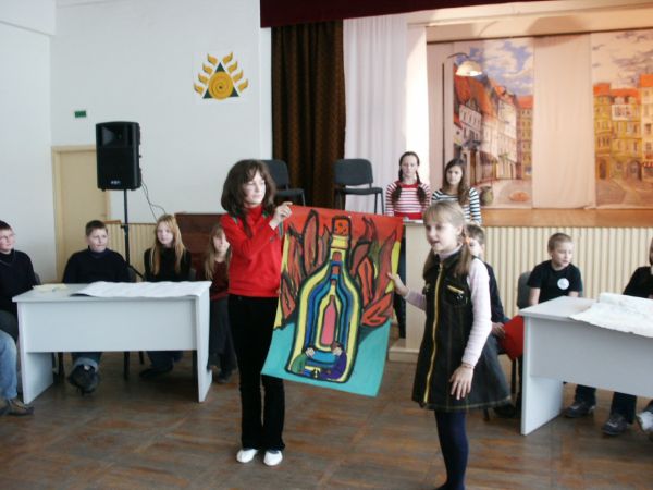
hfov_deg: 52.6
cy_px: 245
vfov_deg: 40.7
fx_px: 660
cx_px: 326
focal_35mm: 35
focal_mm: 7.18
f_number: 3
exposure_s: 1/45
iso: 200
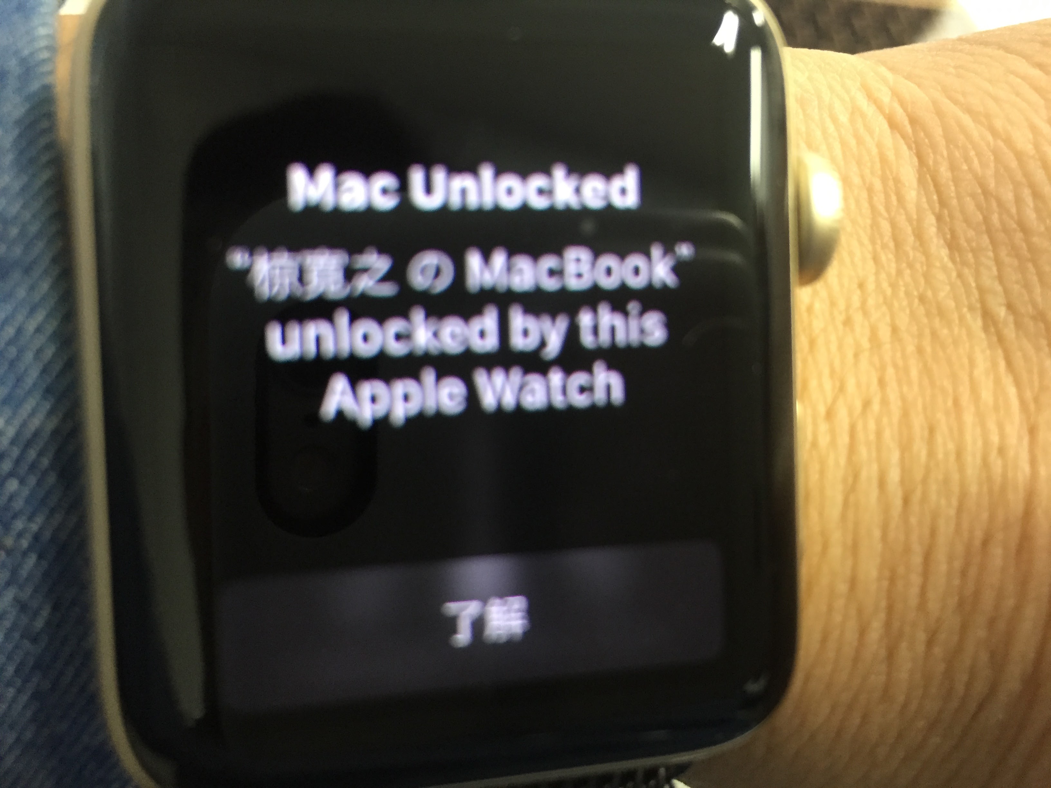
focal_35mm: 29
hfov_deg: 61.7
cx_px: 526
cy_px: 394
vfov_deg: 48.2
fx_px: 880
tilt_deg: -46.0
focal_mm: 4.15
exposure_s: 1/30
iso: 125
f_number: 2.2
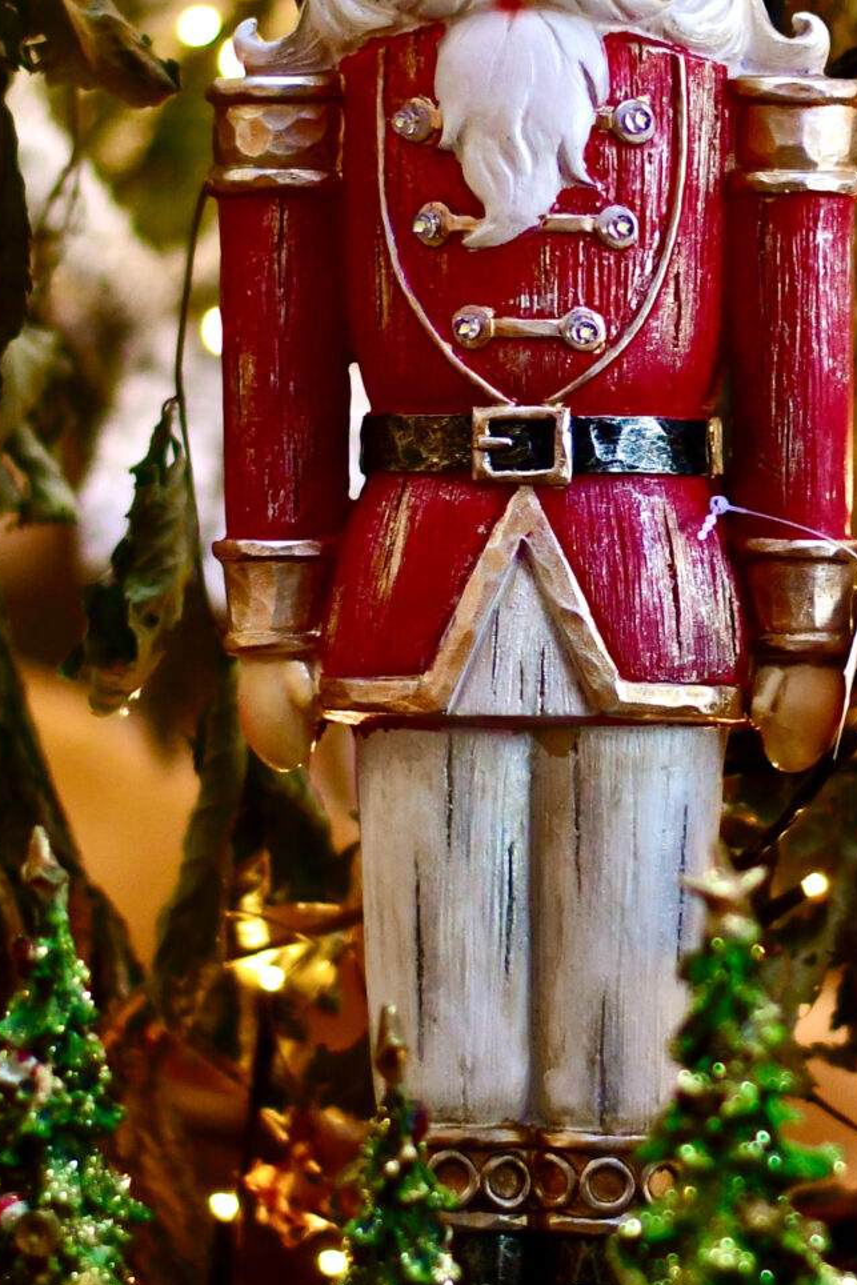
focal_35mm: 168
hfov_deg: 8.2
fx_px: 5996
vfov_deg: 12.2
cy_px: 323
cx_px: 550
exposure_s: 1/125
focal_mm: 50
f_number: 1.8
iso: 640
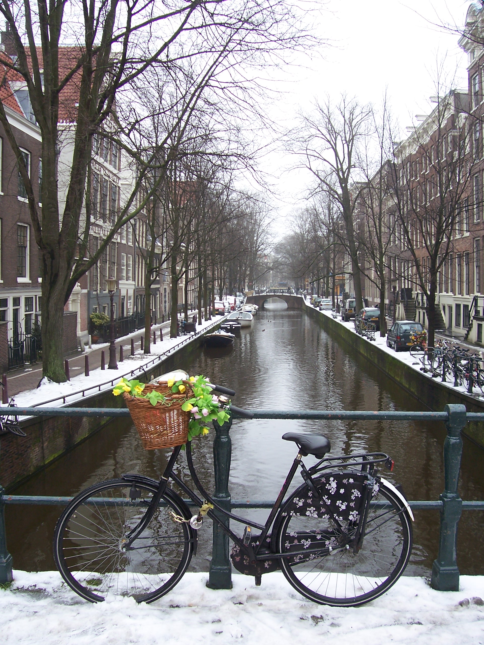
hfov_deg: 41.8
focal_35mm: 34
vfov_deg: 54.0
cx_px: 242
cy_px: 322
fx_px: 634
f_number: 2.7
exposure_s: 1/90
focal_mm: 5.6
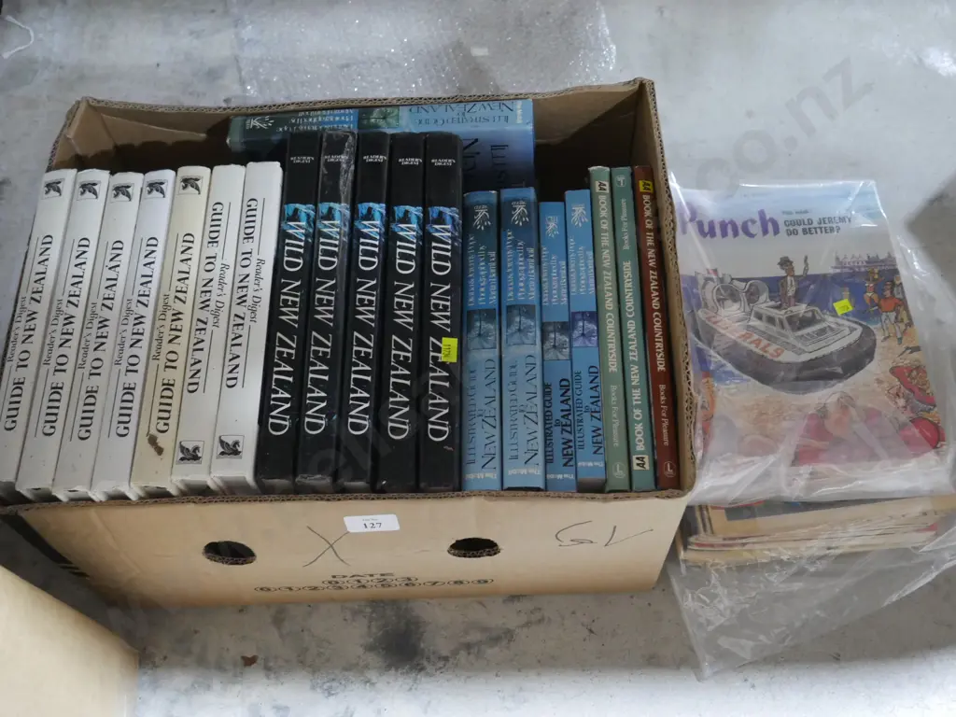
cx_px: 478
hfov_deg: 46.8
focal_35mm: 40
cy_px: 358
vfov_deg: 36.0
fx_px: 1105
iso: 3200
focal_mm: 20
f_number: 4.4
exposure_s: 1/60
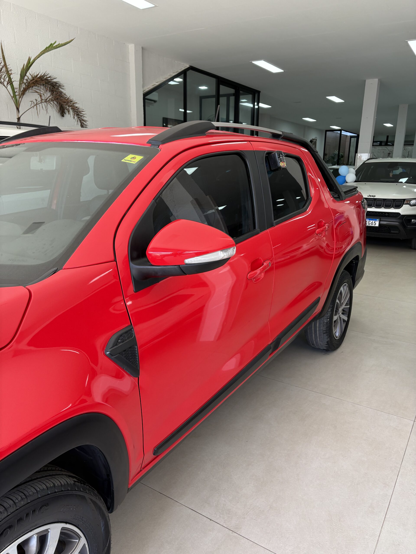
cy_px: 277
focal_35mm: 26
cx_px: 208
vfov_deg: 67.3
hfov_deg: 53.1
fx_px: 417
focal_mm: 5.96
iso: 50
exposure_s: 1/121
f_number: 1.6
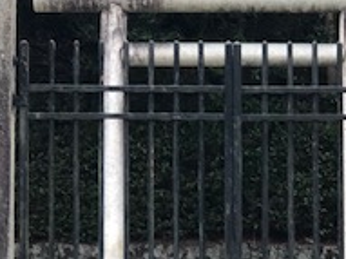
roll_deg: +0.1
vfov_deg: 7.8
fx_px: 1908
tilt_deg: +4.0
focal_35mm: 191
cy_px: 127
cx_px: 203
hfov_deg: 10.4
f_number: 2.8
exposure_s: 1/120
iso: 80
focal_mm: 6.6
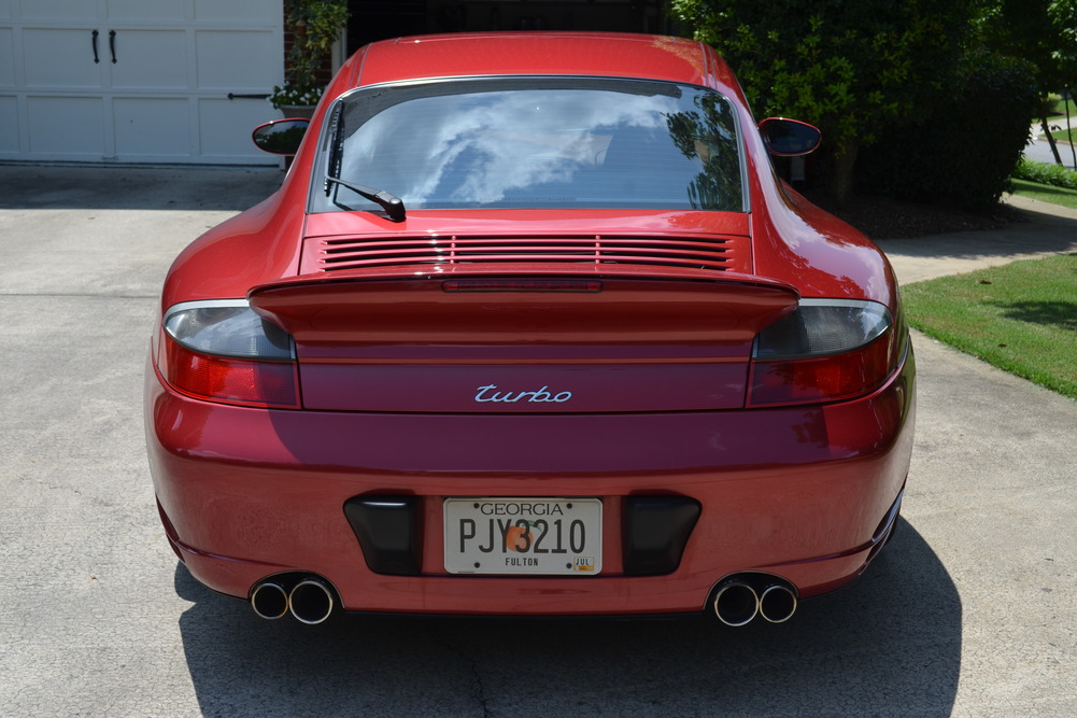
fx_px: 1466
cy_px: 361
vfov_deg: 27.5
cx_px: 541
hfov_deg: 40.3
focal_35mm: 49
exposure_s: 1/250
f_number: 8
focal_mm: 32
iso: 125
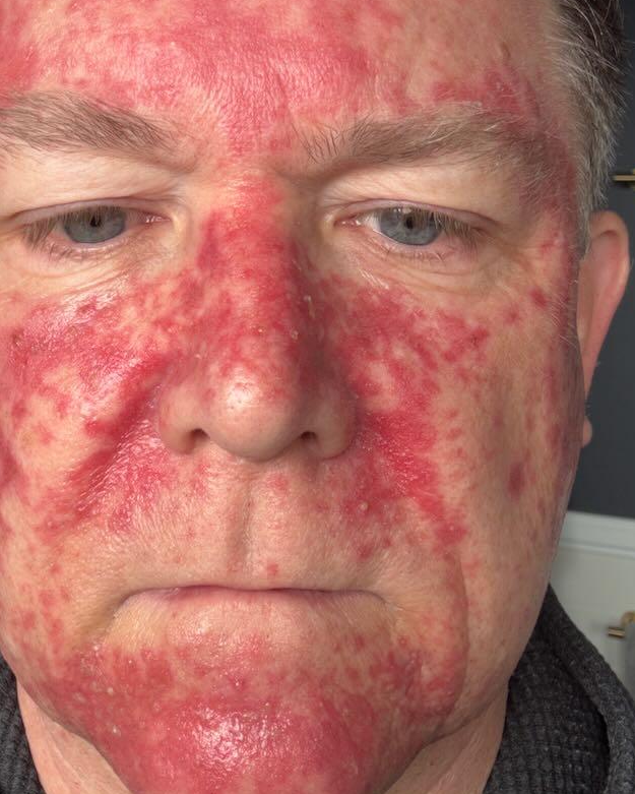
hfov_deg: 31.4
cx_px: 259
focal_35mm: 48
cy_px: 286
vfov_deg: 38.5
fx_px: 1127
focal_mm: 2.69
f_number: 1.9
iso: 40
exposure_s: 1/122
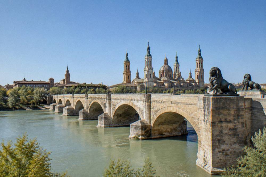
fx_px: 362
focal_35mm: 49
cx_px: 133
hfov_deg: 40.4
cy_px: 88
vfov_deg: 27.5
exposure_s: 1/800
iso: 200
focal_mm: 49
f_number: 5.6
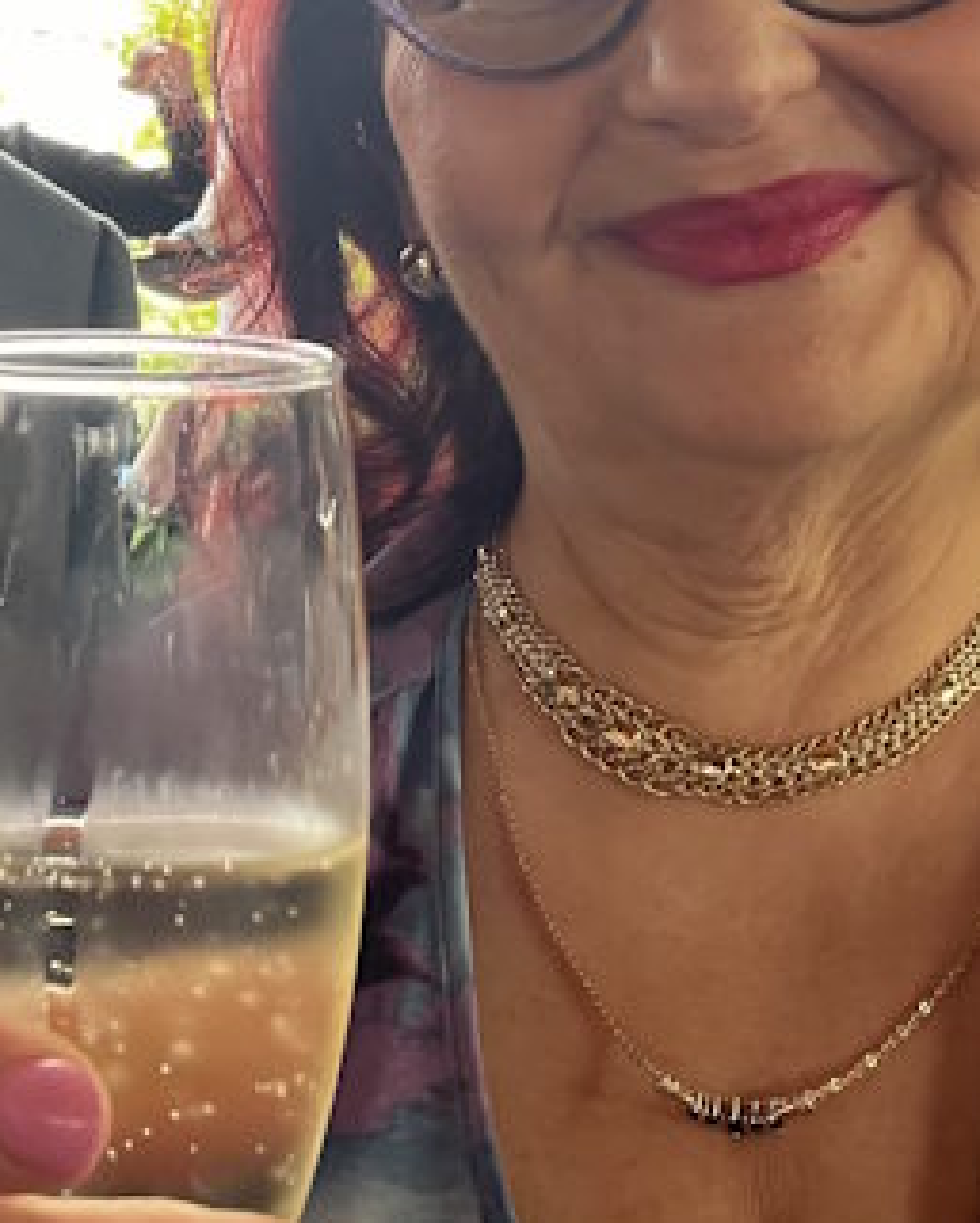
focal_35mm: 56
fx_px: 2029
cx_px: 149
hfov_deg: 26.5
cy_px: 164
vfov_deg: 32.2
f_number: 2.2
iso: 125
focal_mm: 2.71
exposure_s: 1/60
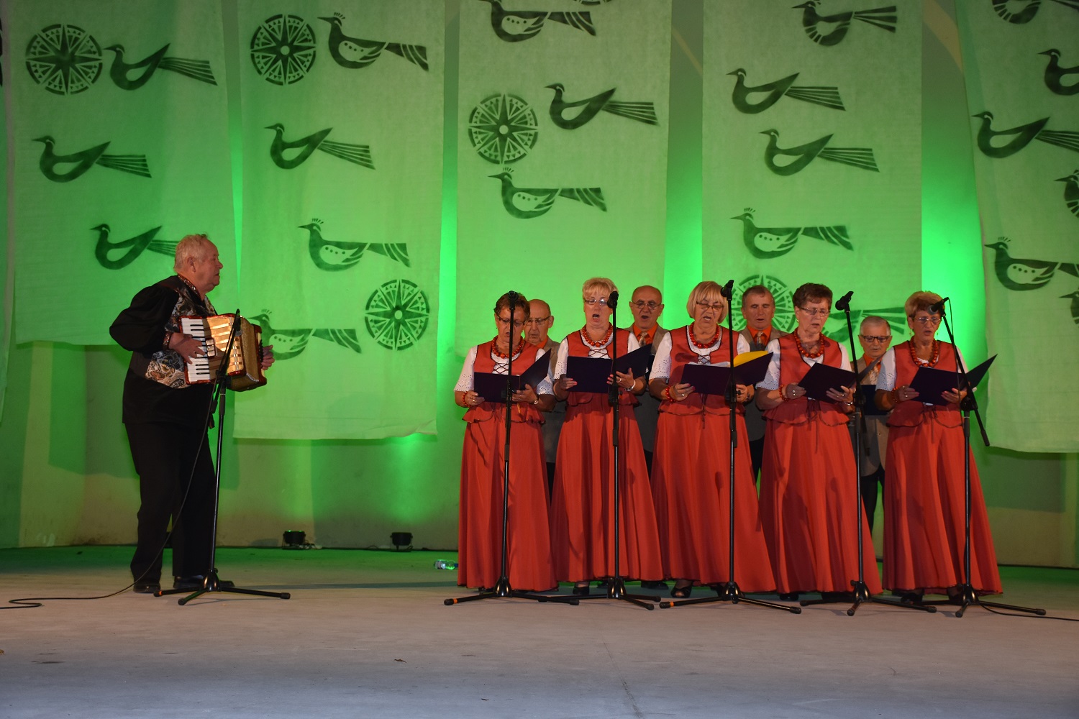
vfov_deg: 28.1
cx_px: 540
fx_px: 1439
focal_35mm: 48
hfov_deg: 41.1
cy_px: 360
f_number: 4
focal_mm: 32
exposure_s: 1/60
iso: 560
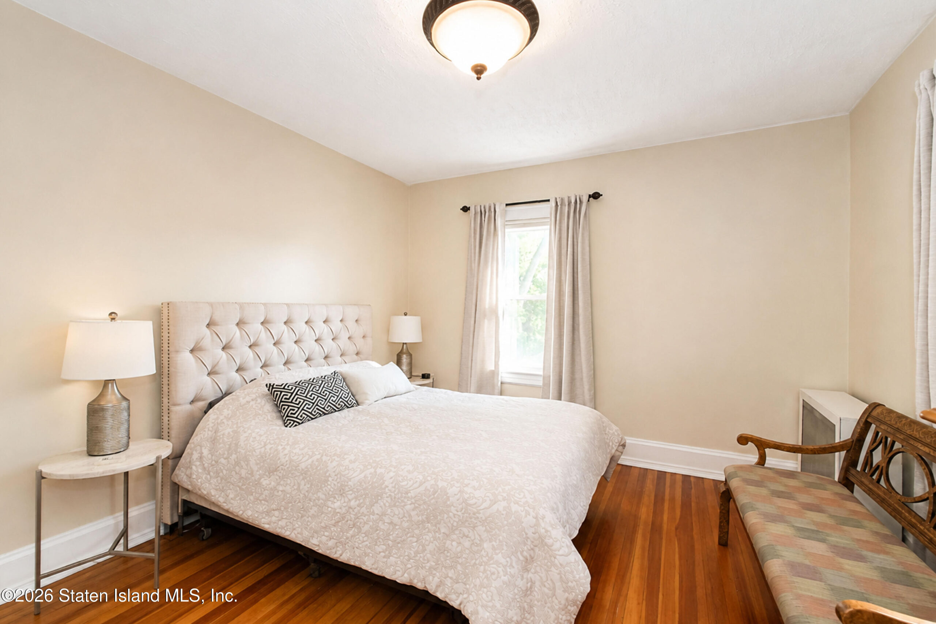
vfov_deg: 77.3
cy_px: 312
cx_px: 468
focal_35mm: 15
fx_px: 390
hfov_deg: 100.4
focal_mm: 10
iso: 1600
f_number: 8
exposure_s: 1/80
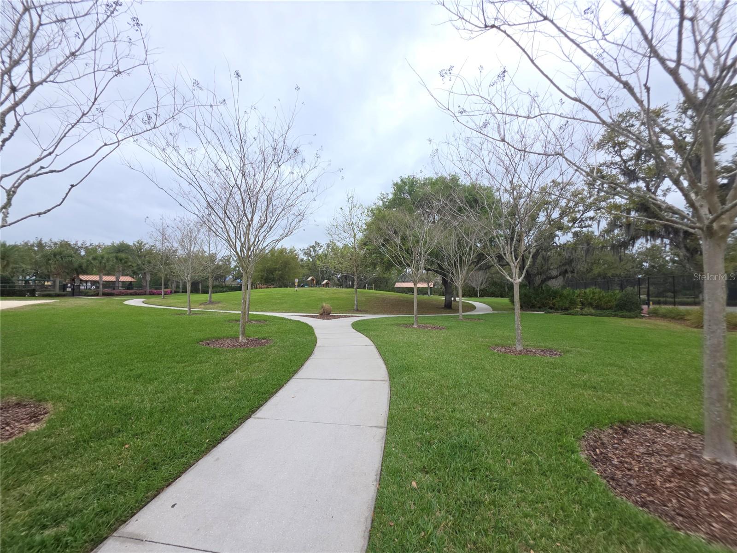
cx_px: 368
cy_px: 276
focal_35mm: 13
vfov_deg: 89.9
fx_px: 277
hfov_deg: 106.2
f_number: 1.9
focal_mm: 2.2
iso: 20
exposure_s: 1/458
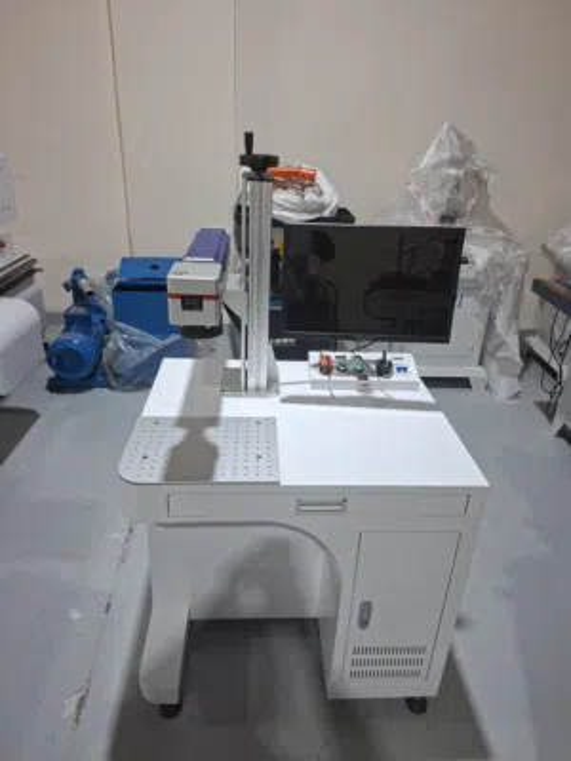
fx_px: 506
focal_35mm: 23
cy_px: 380
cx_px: 286
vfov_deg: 73.9
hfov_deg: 58.9
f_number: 1.8
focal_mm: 5.54
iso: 250
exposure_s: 1/100
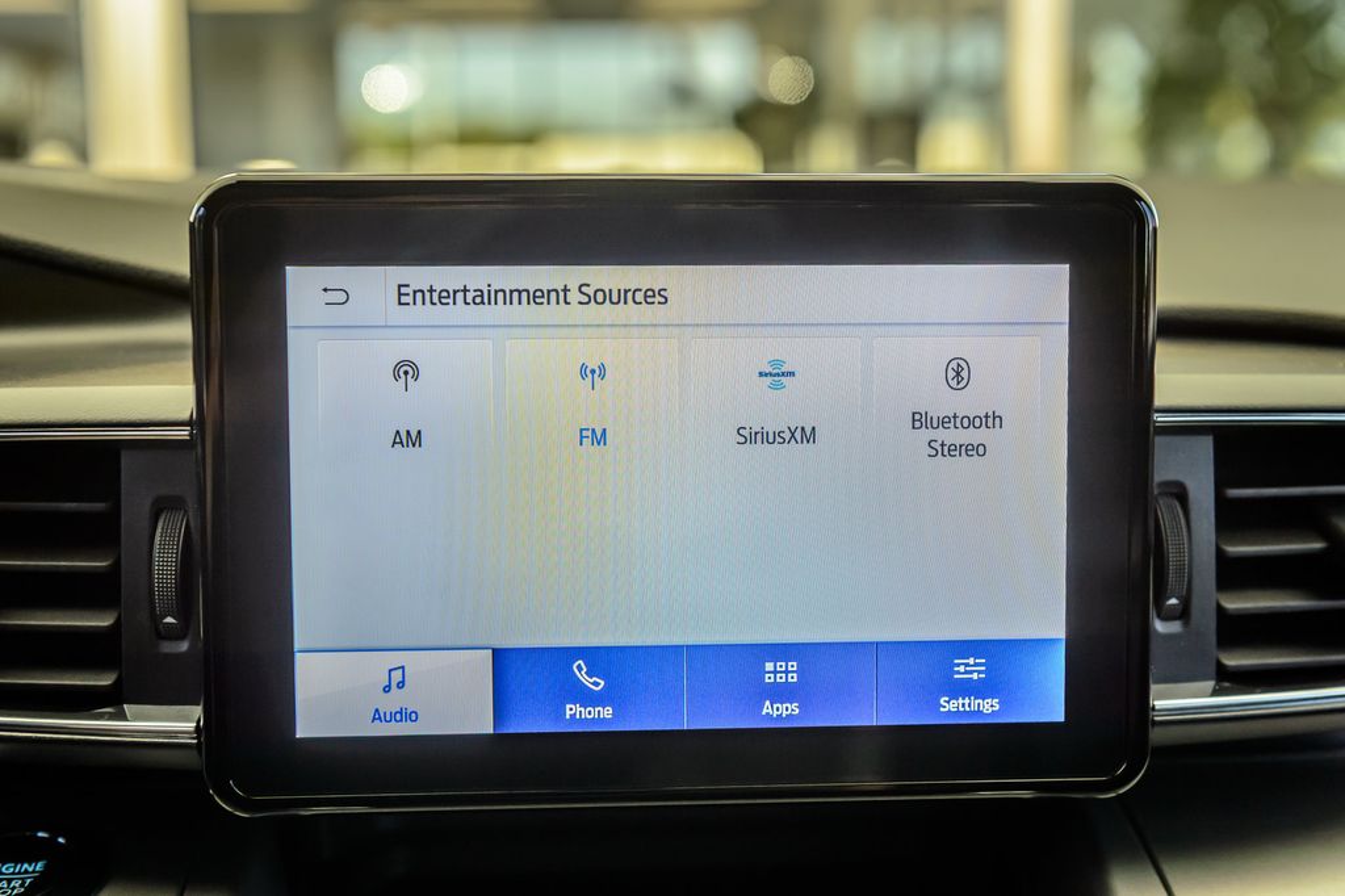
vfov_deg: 28.9
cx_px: 672
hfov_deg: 42.4
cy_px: 448
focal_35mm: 46
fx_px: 1735
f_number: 4
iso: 400
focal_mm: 45
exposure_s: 1/250
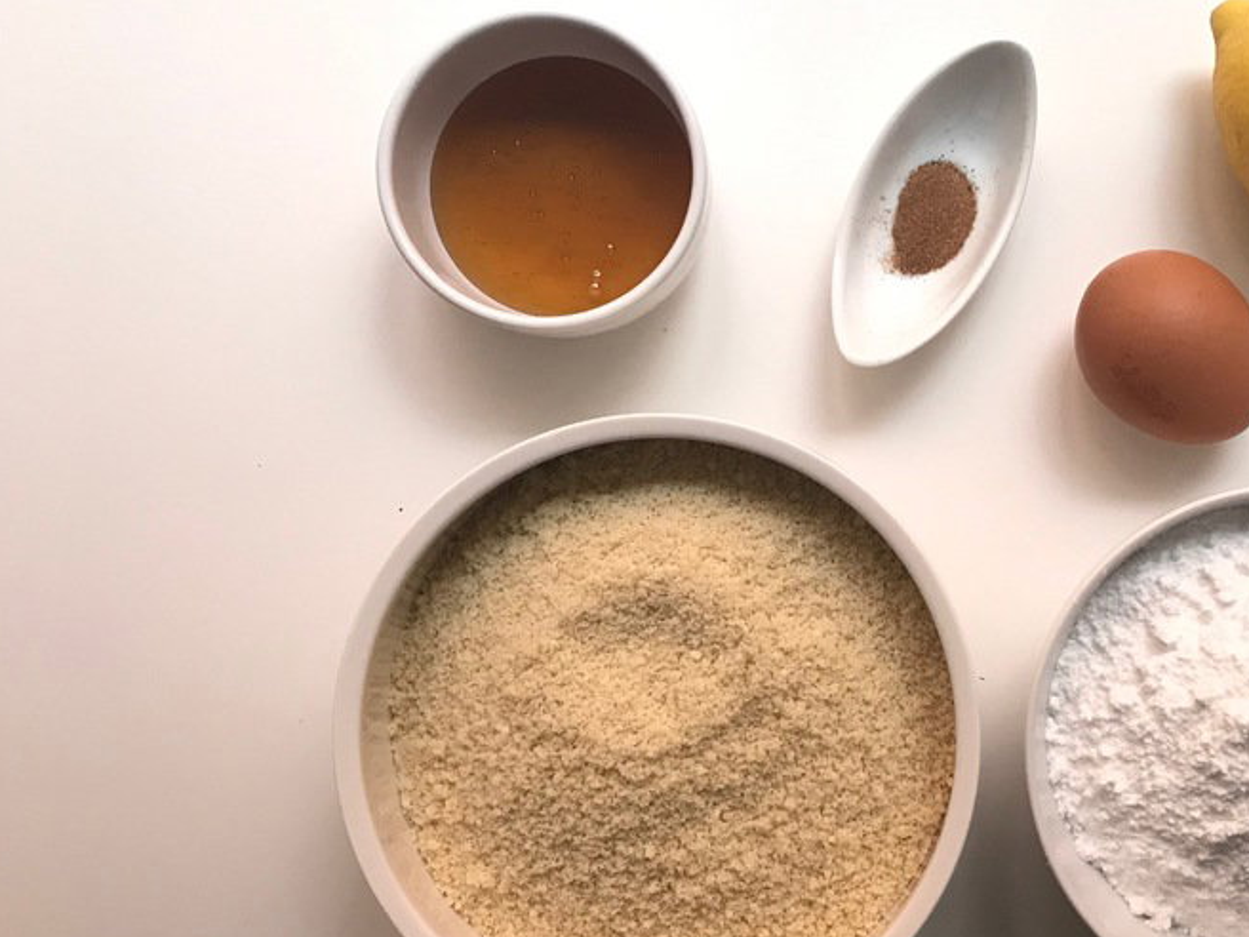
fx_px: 1552
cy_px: 489
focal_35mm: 43
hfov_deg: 42.5
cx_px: 939
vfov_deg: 33.6
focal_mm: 3.99
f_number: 1.8
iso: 50
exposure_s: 1/17
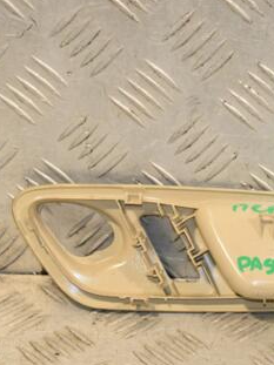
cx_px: 245
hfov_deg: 7.6
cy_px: 228
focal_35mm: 195
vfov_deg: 10.1
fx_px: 2059
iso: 800
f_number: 8
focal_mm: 70
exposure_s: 1/200
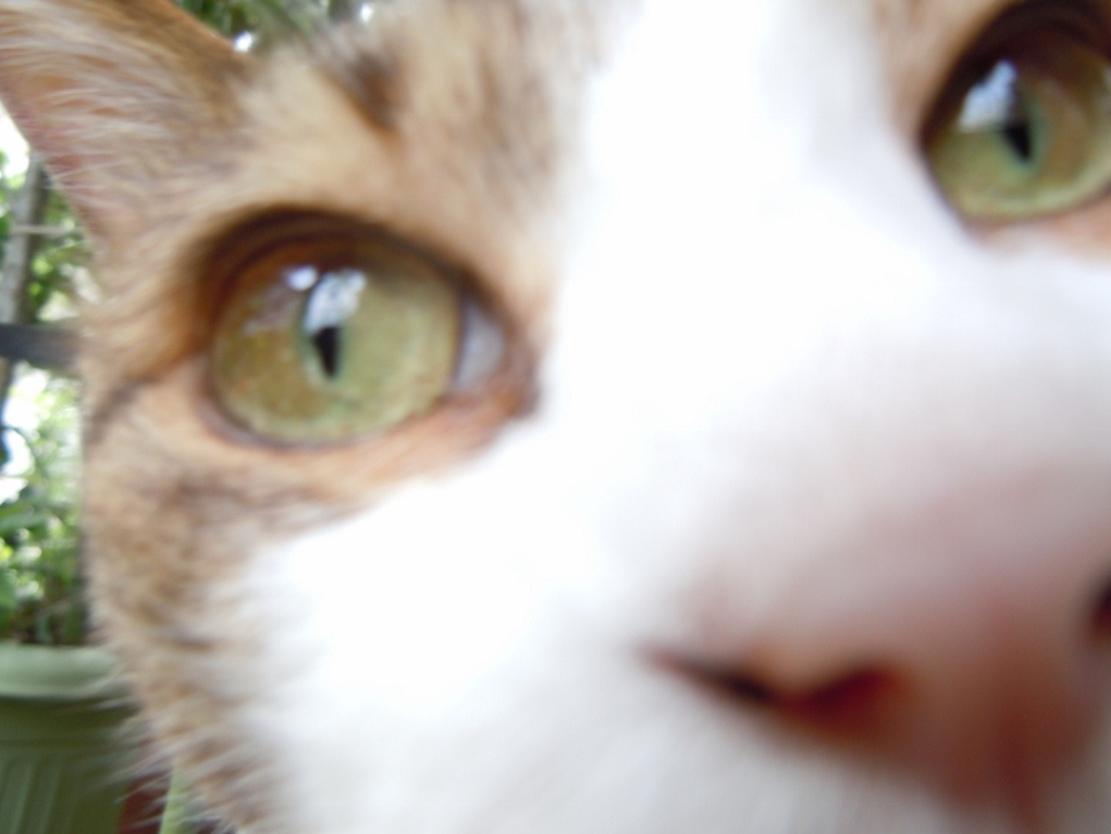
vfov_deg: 46.8
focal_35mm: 30
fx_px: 963
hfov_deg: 59.9
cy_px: 417
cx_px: 556
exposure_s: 1/60
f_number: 3.5
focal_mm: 5.4
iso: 100
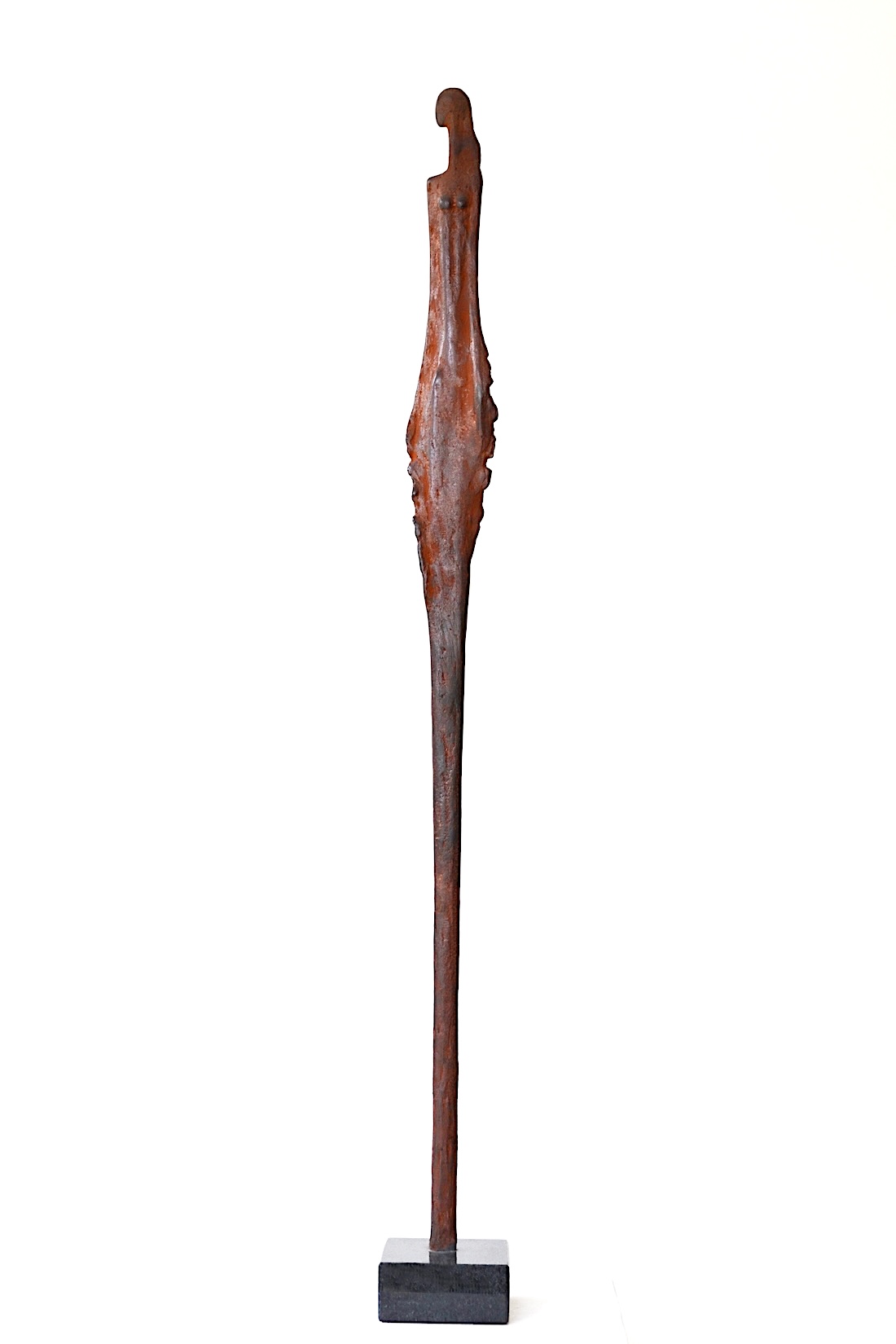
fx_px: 1904
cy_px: 672
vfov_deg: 38.9
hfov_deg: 26.5
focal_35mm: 51
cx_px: 448
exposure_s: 1/160
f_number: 6.3
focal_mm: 34
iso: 200
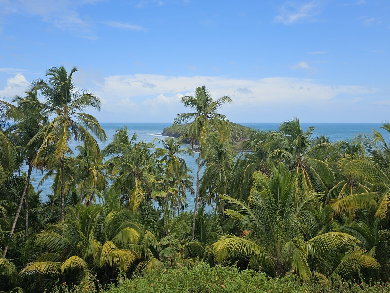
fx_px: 338
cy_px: 129
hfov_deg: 60.0
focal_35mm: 30
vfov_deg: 46.7
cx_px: 201
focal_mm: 6.3
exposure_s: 1/934
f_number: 1.7
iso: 10
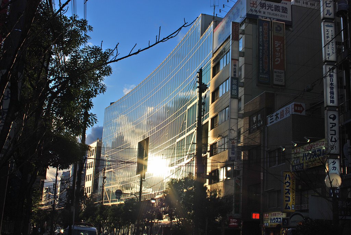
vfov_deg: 29.9
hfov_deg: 43.6
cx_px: 176
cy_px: 118
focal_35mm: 45
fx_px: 439
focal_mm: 30
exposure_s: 1/320
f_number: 9
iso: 100
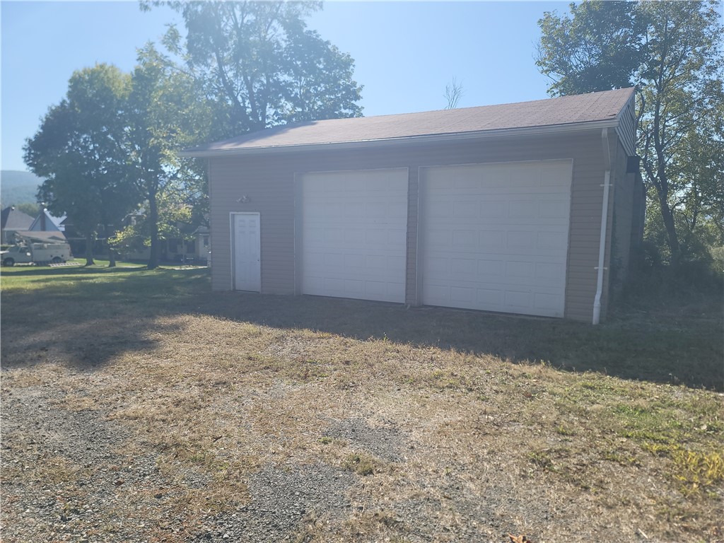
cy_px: 272
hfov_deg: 69.4
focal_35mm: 25
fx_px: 523
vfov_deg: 54.9
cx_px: 362
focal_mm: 7
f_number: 1.8
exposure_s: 1/1067
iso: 20
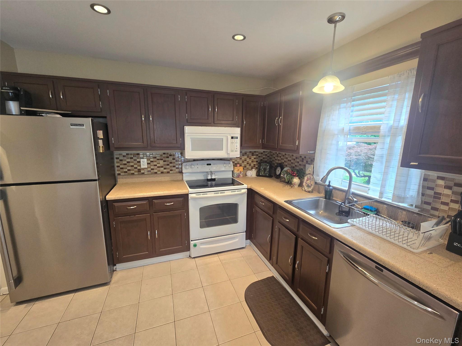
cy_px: 173
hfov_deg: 106.2
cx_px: 231
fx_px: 173
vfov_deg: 89.9
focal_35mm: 13
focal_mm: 2.2
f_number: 2.2
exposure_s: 1/60.2
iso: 160
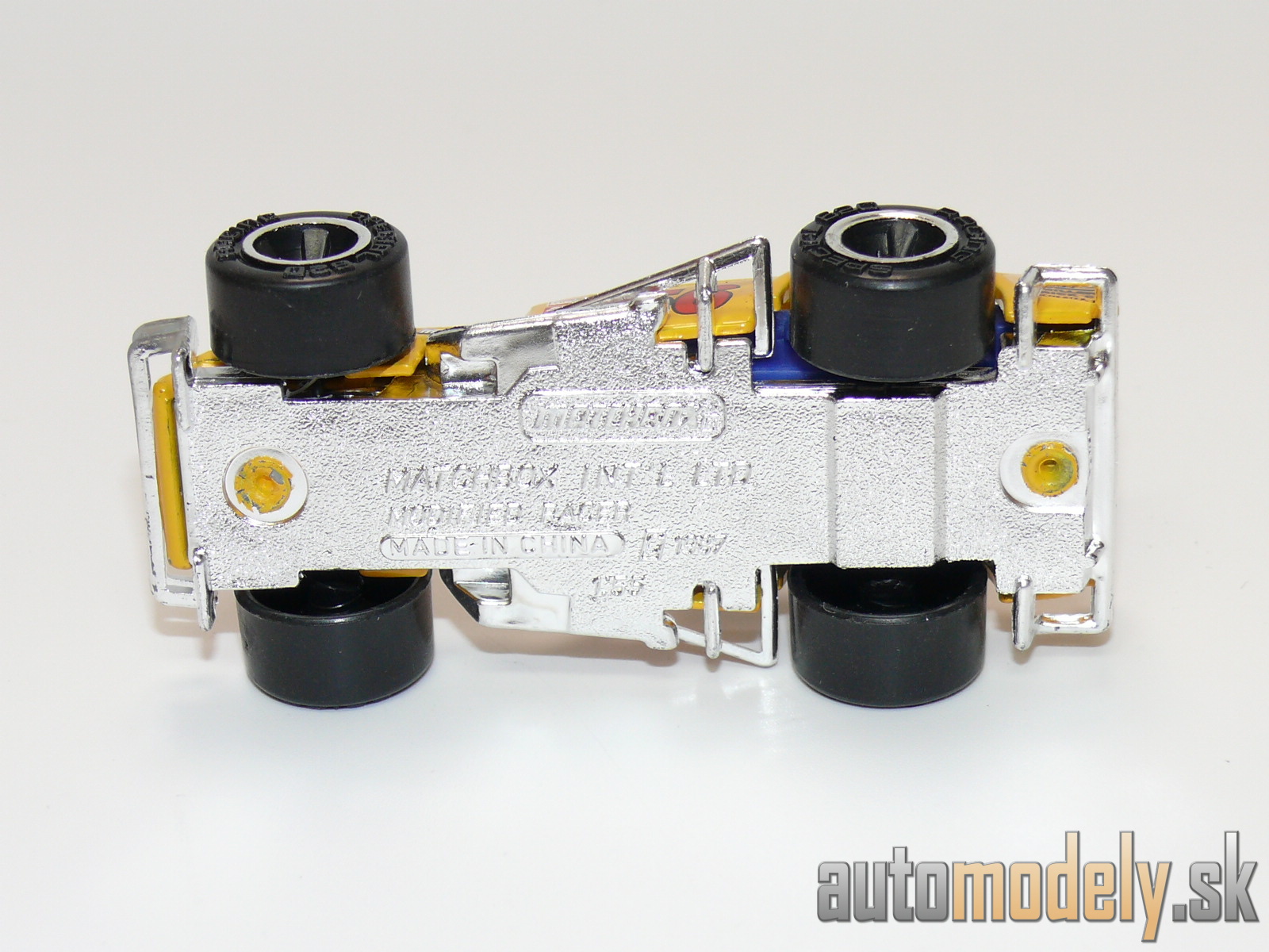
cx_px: 634
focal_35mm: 89
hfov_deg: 22.0
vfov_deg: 16.6
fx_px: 3263
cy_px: 476
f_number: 4
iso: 100
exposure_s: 1/30
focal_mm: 12.5
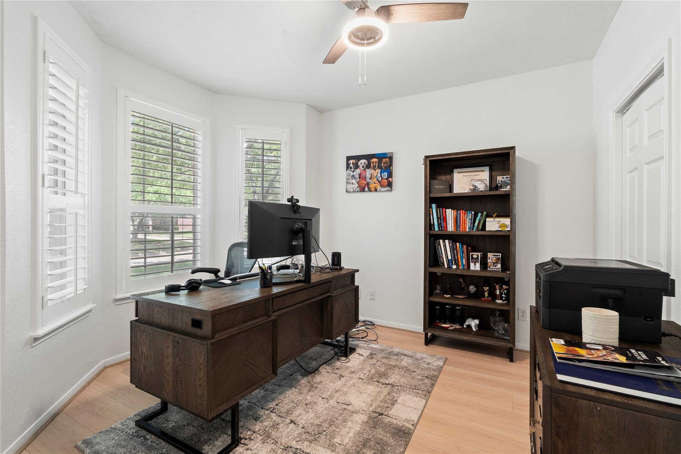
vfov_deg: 73.7
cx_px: 340
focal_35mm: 16
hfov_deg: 96.7
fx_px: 303
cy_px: 227
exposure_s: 2
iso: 200
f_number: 9
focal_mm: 16
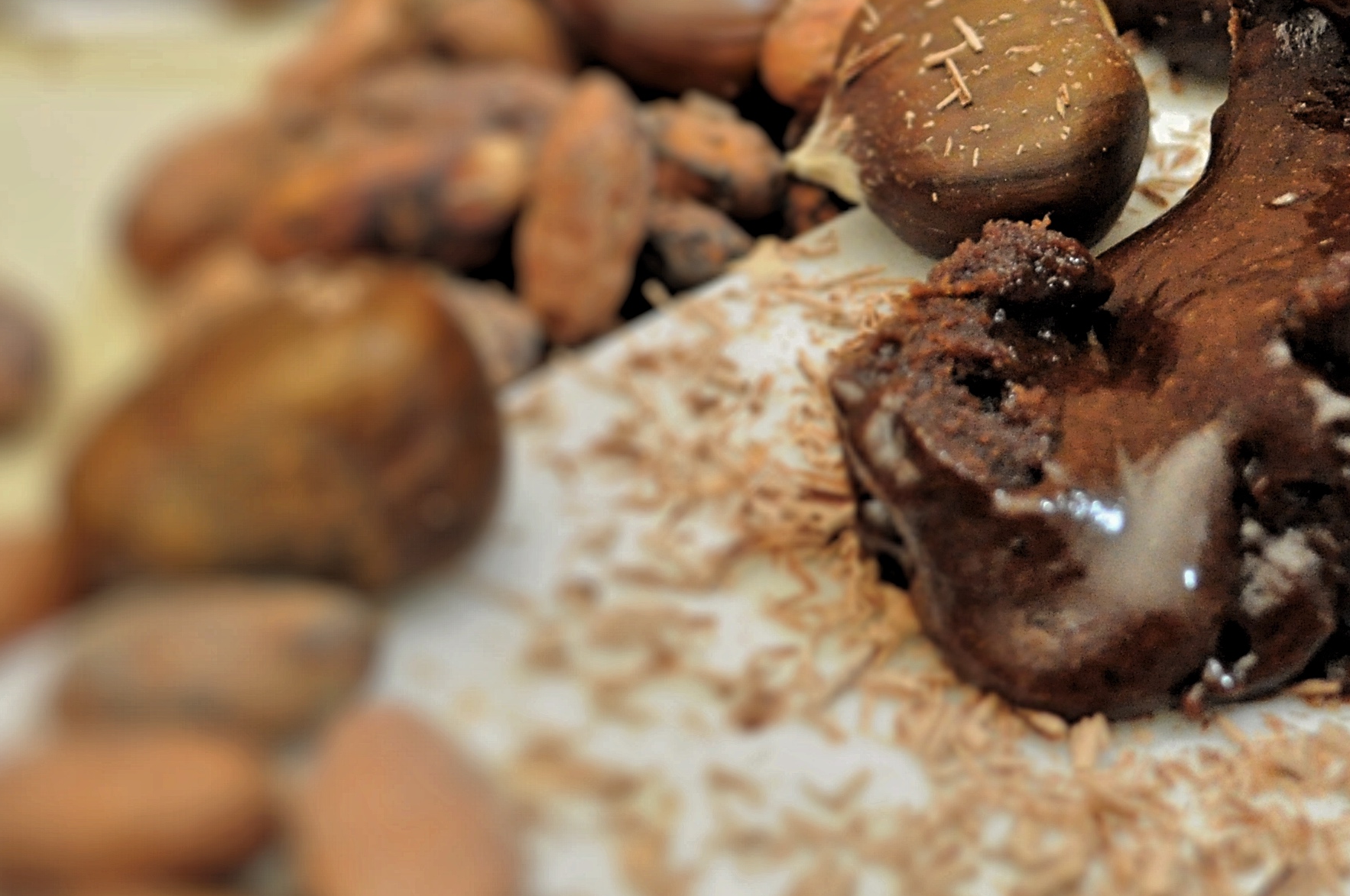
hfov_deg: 19.8
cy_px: 173
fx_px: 3820
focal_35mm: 102
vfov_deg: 13.3
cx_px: 1061
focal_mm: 28
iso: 1400
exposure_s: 1/30
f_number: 4.5
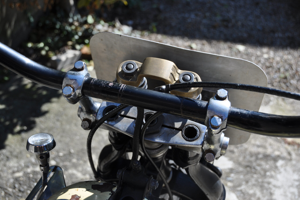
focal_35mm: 48
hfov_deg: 41.2
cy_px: 100
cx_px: 150
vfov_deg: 28.0
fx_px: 399
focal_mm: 32
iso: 200
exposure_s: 1/500
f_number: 5.6
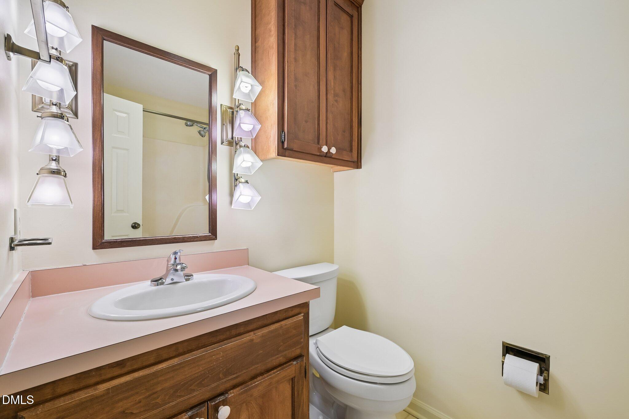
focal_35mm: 16
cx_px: 314
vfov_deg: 75.5
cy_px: 210
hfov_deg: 98.5
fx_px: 271
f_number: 8
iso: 100
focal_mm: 15.5
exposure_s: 1/25
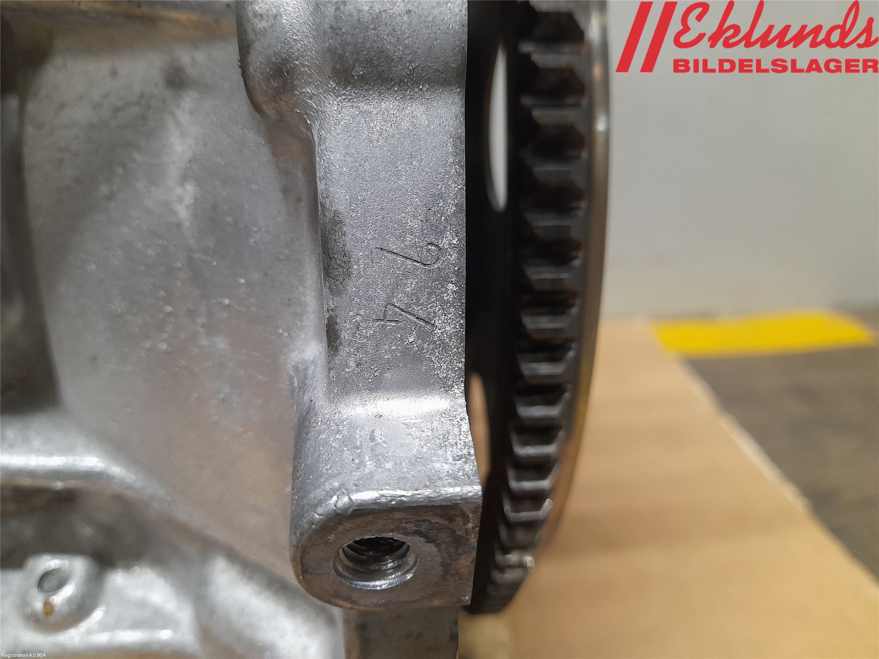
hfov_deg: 69.4
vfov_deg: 54.9
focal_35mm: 25
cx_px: 440
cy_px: 330
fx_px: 635
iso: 320
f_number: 2
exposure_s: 1/50
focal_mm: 4.6
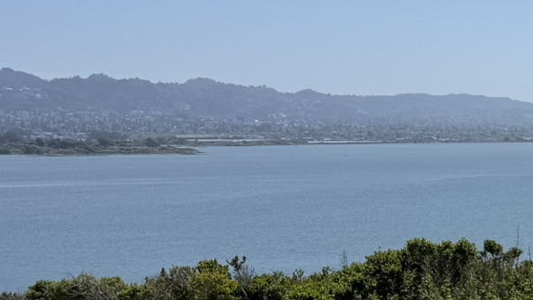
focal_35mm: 96
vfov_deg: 12.6
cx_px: 760
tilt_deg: -2.9
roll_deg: +0.8
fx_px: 1357
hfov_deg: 19.8
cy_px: 192
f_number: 1.78
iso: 80
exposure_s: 1/9091
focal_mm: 6.76
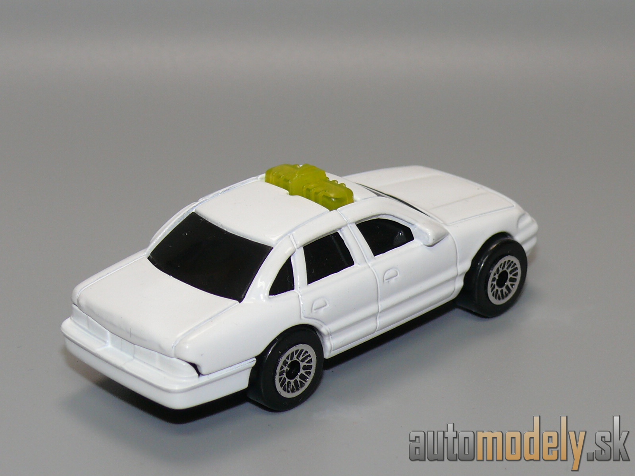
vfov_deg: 12.8
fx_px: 2128
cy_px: 238
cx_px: 318
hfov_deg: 17.0
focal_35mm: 116
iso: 100
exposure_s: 1/30
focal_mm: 14.3
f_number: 4
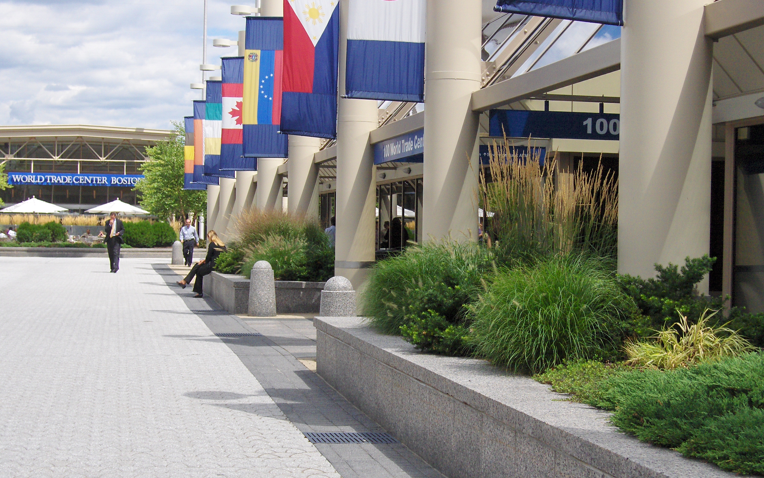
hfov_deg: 31.1
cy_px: 262
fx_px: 1374
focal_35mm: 66
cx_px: 382
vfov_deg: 19.7
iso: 100
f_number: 4.9
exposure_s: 1/893
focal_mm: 13.2
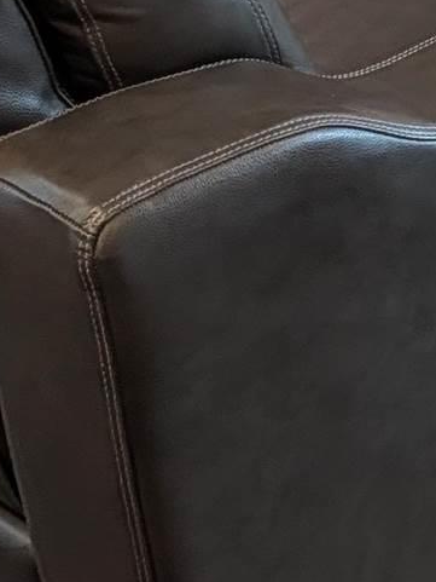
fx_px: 2568
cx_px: 901
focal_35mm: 153
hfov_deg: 9.1
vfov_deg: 11.1
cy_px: -761
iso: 301
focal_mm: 6.9
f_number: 1.68
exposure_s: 1/60
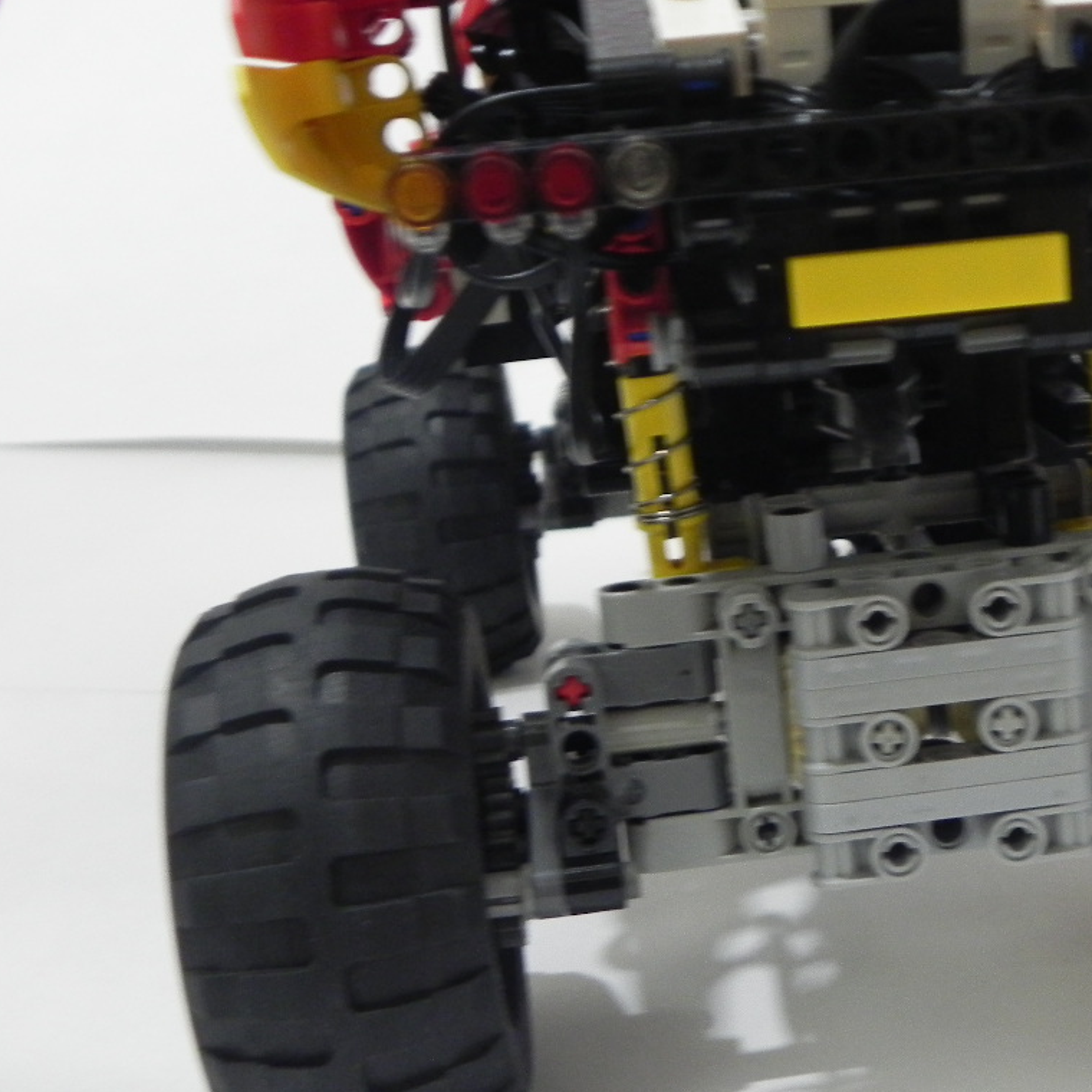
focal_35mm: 61
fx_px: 2177
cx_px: 898
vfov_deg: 28.2
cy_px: 547
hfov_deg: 27.5
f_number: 3.2
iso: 400
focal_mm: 7.3
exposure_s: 1/8.7
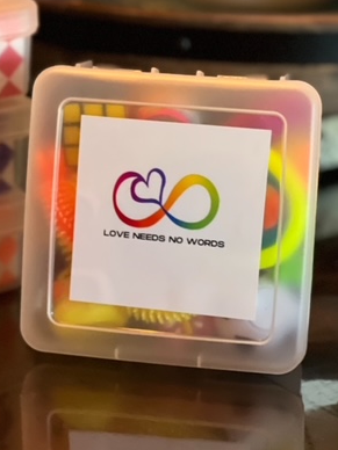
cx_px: 120
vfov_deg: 15.5
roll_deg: +0.0
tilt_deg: -18.0
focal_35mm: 127
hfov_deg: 11.7
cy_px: 145
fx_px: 1653
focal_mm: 9
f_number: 2.8
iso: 400
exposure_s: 1/24
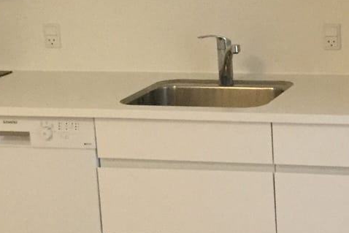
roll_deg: +2.2
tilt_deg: -11.4
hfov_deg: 18.2
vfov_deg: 12.4
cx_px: 331
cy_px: 81
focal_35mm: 110
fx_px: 1067
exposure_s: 1/33
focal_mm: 3.3
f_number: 2.4
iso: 200
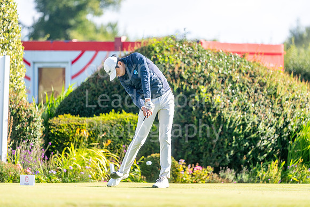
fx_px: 2584
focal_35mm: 300
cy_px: 104
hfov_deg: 6.9
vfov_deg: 4.6
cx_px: 155
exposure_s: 1/2000
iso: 320
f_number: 4
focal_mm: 300
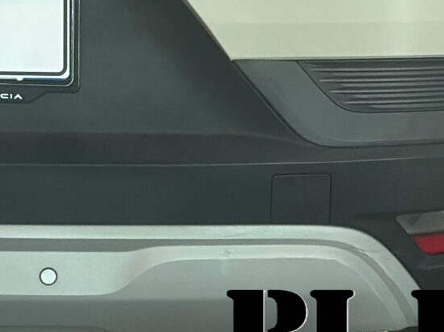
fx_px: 2871
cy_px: -312
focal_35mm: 224
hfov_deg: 8.7
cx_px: -143
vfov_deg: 6.4
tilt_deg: -12.2
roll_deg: +0.4
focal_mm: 6.86
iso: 80
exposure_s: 1/2890
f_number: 1.78
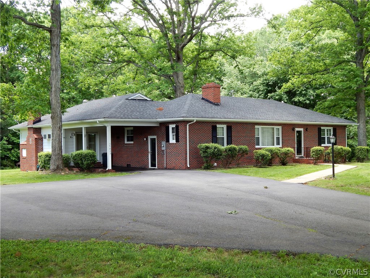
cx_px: 185
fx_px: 460
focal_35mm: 43
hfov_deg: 43.9
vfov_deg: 33.6
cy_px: 139
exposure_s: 1/100
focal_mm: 7.7
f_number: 3.6
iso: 125
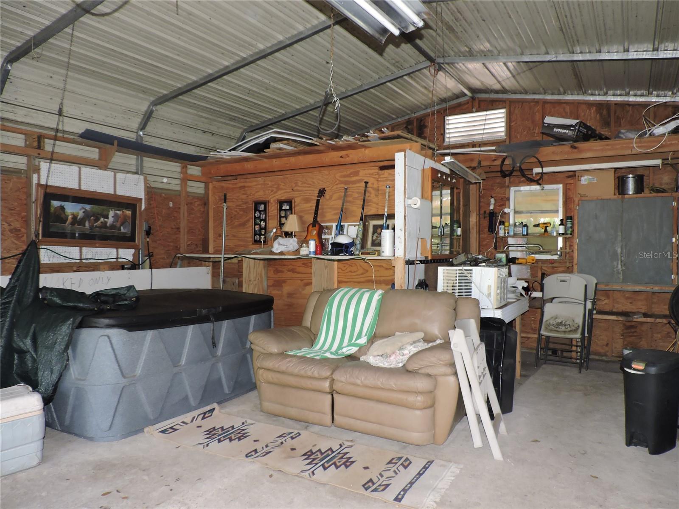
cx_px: 340
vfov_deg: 56.8
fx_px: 471
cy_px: 254
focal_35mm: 24
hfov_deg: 71.6
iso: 220
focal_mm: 4.3
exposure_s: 1/30
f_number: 3
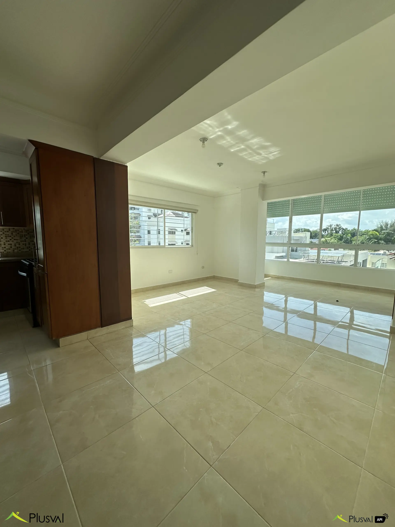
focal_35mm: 14
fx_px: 213
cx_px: 198
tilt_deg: -5.9
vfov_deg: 102.1
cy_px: 264
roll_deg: -0.7
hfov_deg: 85.7
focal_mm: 2.22
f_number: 2.2
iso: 40
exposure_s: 1/548
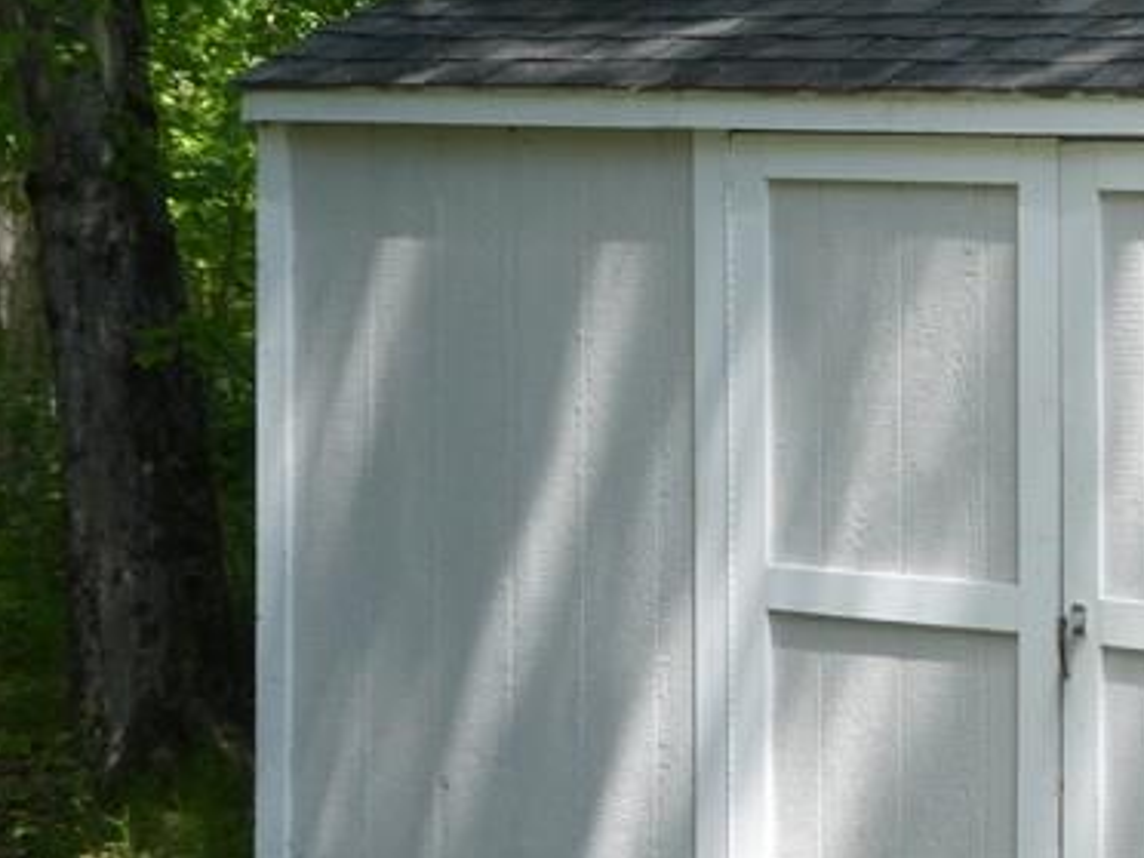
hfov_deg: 17.2
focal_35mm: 110
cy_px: 231
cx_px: 1310
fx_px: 3635
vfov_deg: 13.4
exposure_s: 1/80
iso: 80
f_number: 4.5
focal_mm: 7.2
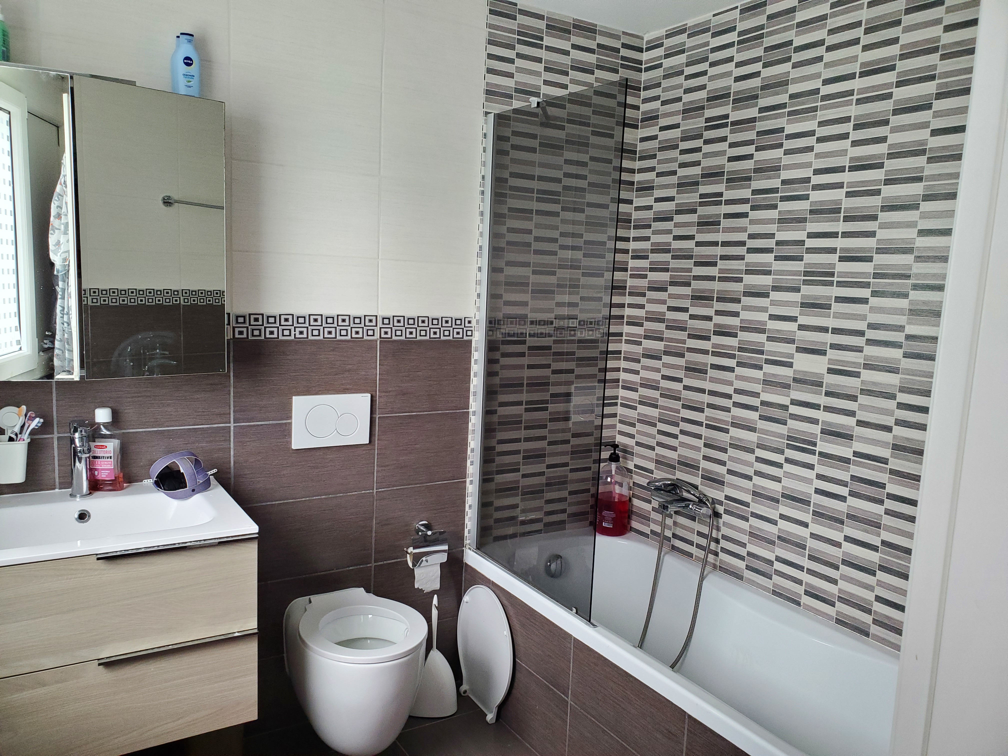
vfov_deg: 53.1
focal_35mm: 26
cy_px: 378
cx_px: 504
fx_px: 757
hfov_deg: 67.3
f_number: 2.4
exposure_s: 1/120
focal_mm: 4.3
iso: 320
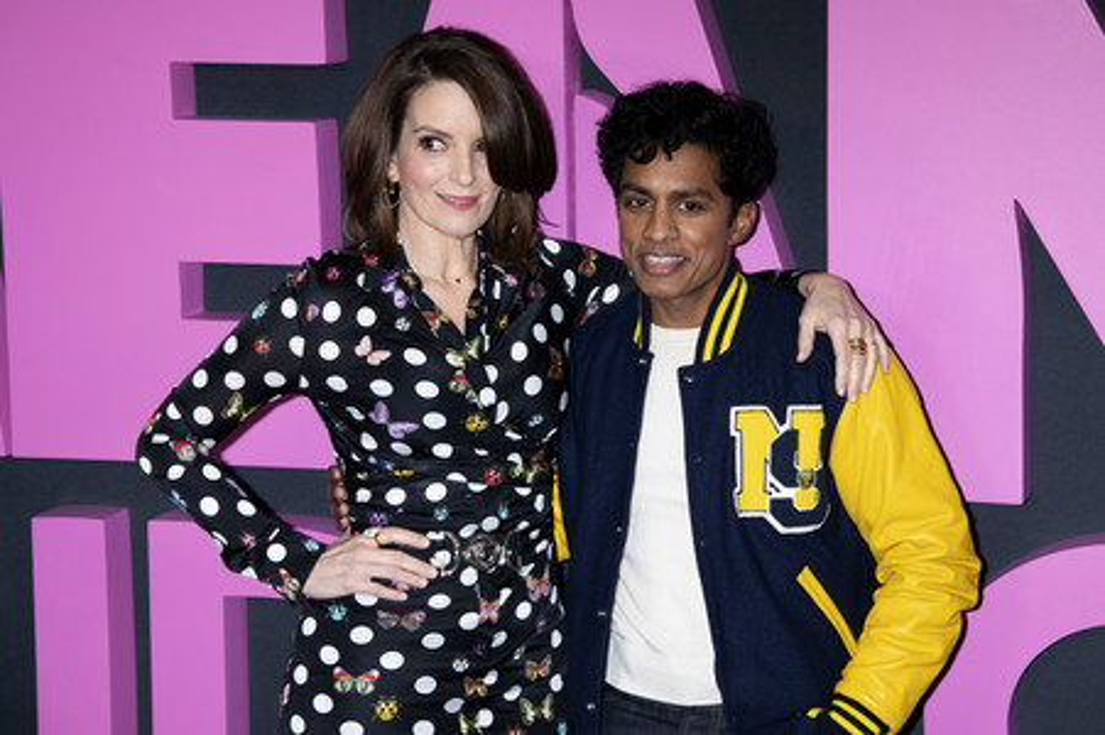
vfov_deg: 20.6
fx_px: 2024
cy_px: 368
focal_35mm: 66
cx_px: 552
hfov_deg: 30.5
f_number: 5.6
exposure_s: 1/200
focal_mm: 66
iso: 400
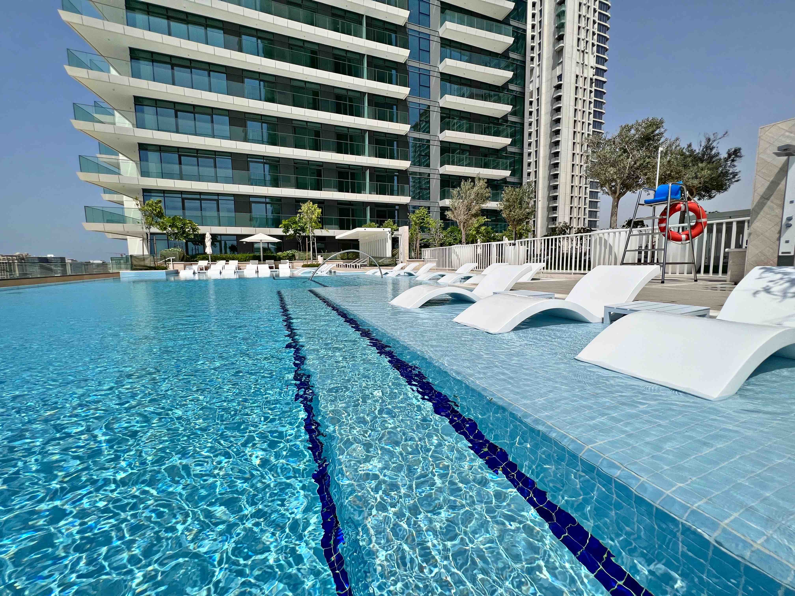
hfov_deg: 106.2
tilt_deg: -6.1
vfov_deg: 89.9
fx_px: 299
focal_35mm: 13
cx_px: 398
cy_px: 298
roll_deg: +0.4
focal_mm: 1.57
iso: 40
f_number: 1.8
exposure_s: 1/5814
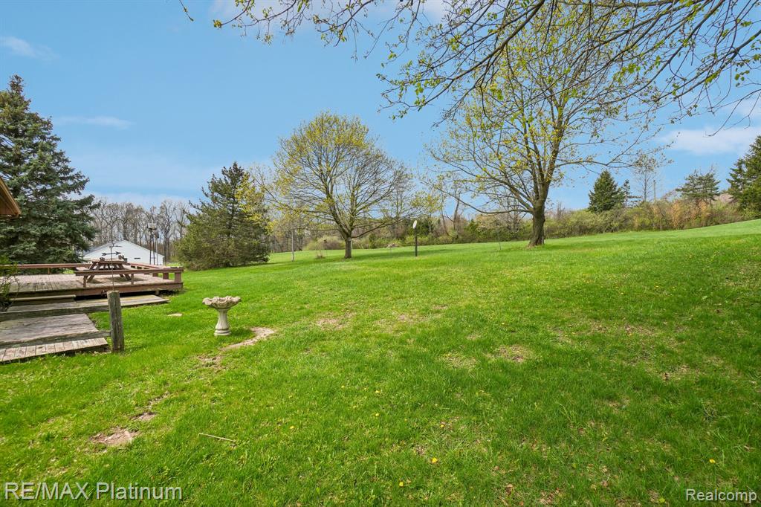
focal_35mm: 15
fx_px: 317
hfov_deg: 100.4
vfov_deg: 77.3
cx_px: 380
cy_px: 254
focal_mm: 10
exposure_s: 1/200
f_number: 8
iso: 100
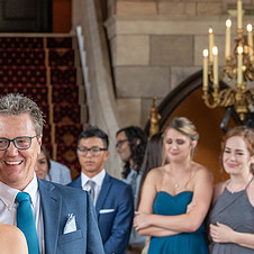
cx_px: -28
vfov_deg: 8.9
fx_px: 1627
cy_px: 194
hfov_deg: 8.8
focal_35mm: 196
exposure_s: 1/250
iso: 1000
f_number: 5
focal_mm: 84
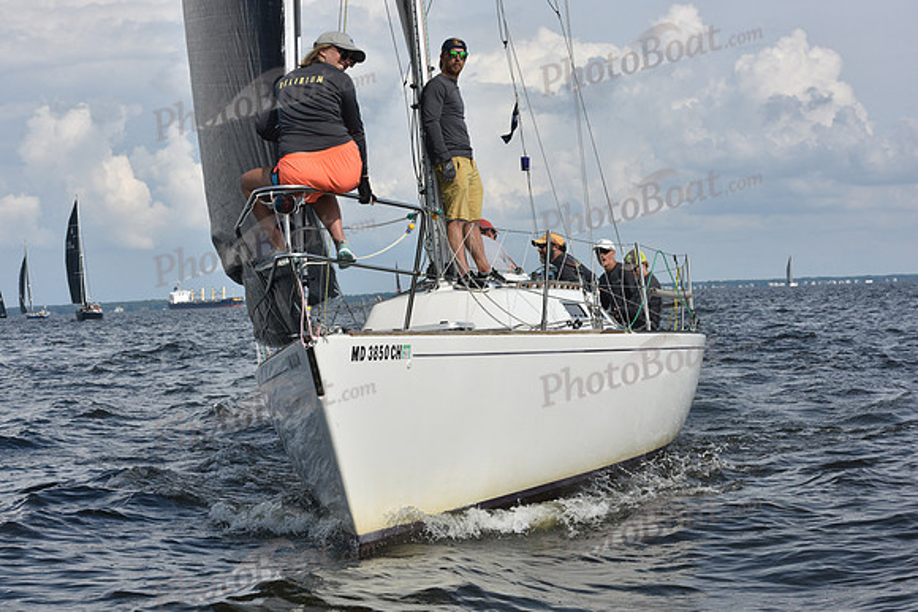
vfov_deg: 19.5
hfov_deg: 28.8
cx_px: 459
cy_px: 306
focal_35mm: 70
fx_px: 1785
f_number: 10
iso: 320
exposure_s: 1/1250
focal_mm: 70
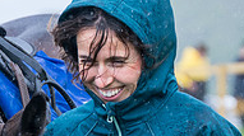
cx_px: 75
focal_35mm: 493
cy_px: 151
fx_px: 3187
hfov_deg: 4.4
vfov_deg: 2.5
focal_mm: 98
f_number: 4
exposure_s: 1/1250
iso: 400
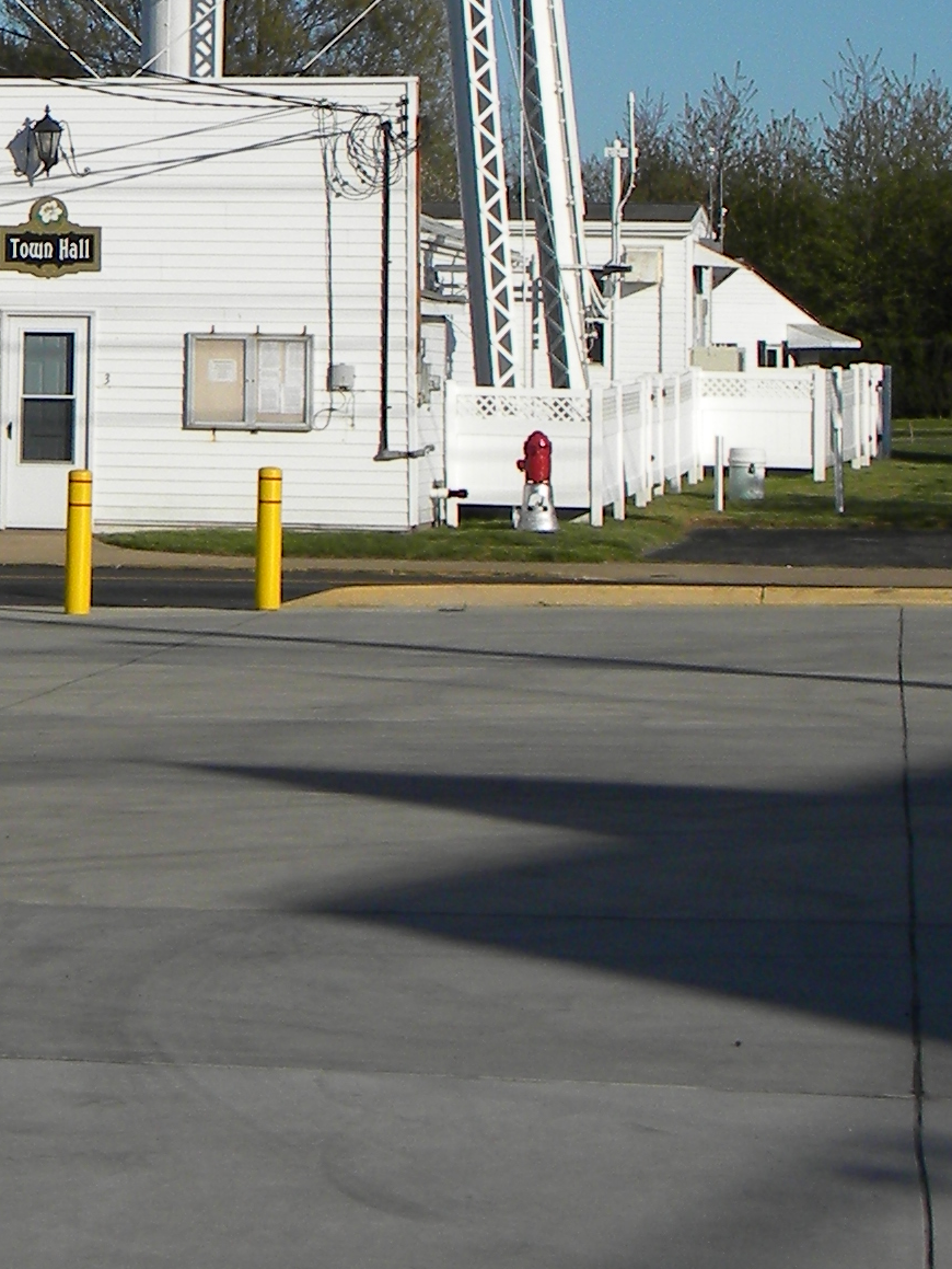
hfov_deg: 11.3
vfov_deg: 14.7
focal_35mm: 129
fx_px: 4728
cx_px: -137
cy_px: -355
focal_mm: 7.3
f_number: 7.6
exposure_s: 1/428
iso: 80
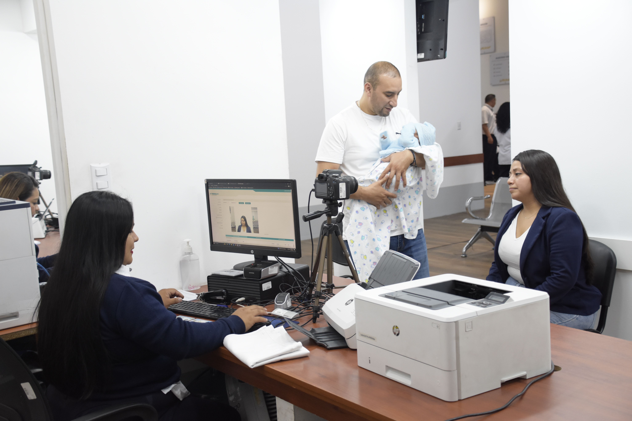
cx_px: 316
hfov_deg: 46.4
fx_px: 737
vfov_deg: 31.9
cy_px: 210
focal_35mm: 42
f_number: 4
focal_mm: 28
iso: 1250
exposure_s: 1/160
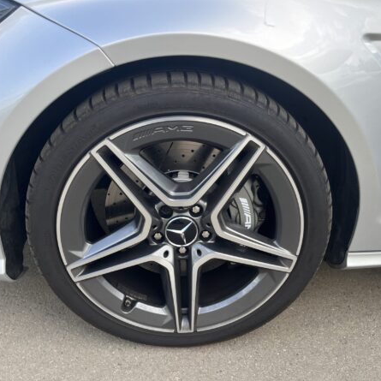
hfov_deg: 52.5
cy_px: 191
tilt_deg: -25.2
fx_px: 386
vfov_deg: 52.5
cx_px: 190
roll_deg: -6.0
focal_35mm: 31
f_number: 1.6
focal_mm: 5.1
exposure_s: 1/291
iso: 40
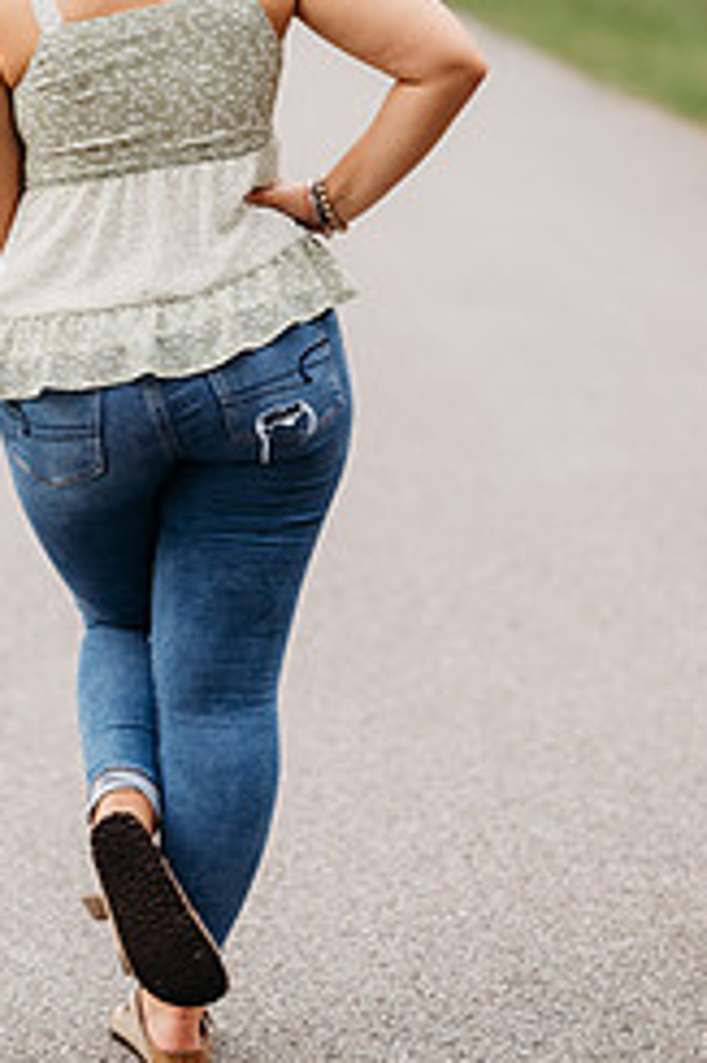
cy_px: 317
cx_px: 169
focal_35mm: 156
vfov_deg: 13.1
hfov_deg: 8.8
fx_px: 4602
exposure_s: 1/250
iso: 320
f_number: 2.2
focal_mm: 85
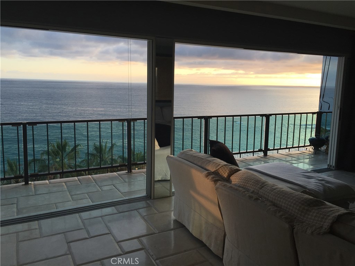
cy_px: 133
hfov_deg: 61.7
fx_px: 297
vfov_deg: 48.2
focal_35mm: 29
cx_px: 178
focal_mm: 4.15
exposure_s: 1/434
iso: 32
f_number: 2.2
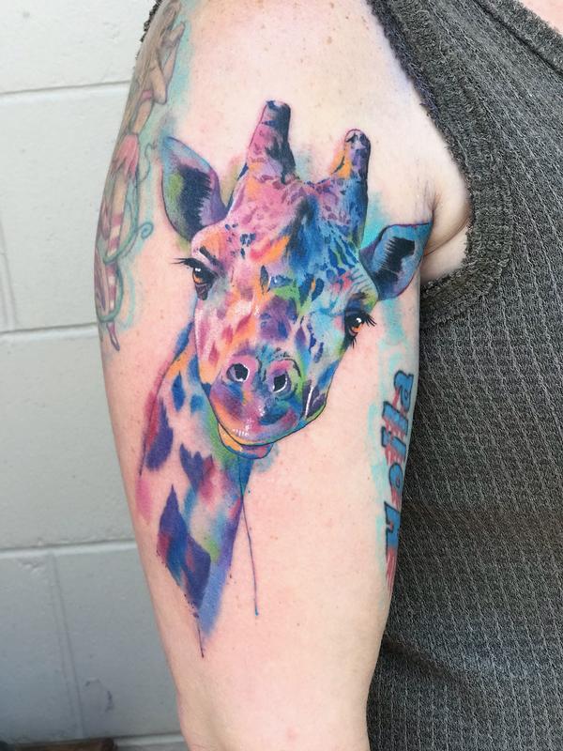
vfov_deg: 33.8
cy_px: 376
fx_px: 1236
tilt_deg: -15.0
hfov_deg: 25.7
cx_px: 282
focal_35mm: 57
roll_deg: +6.3
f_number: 2.8
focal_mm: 6.6
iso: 25
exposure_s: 1/120
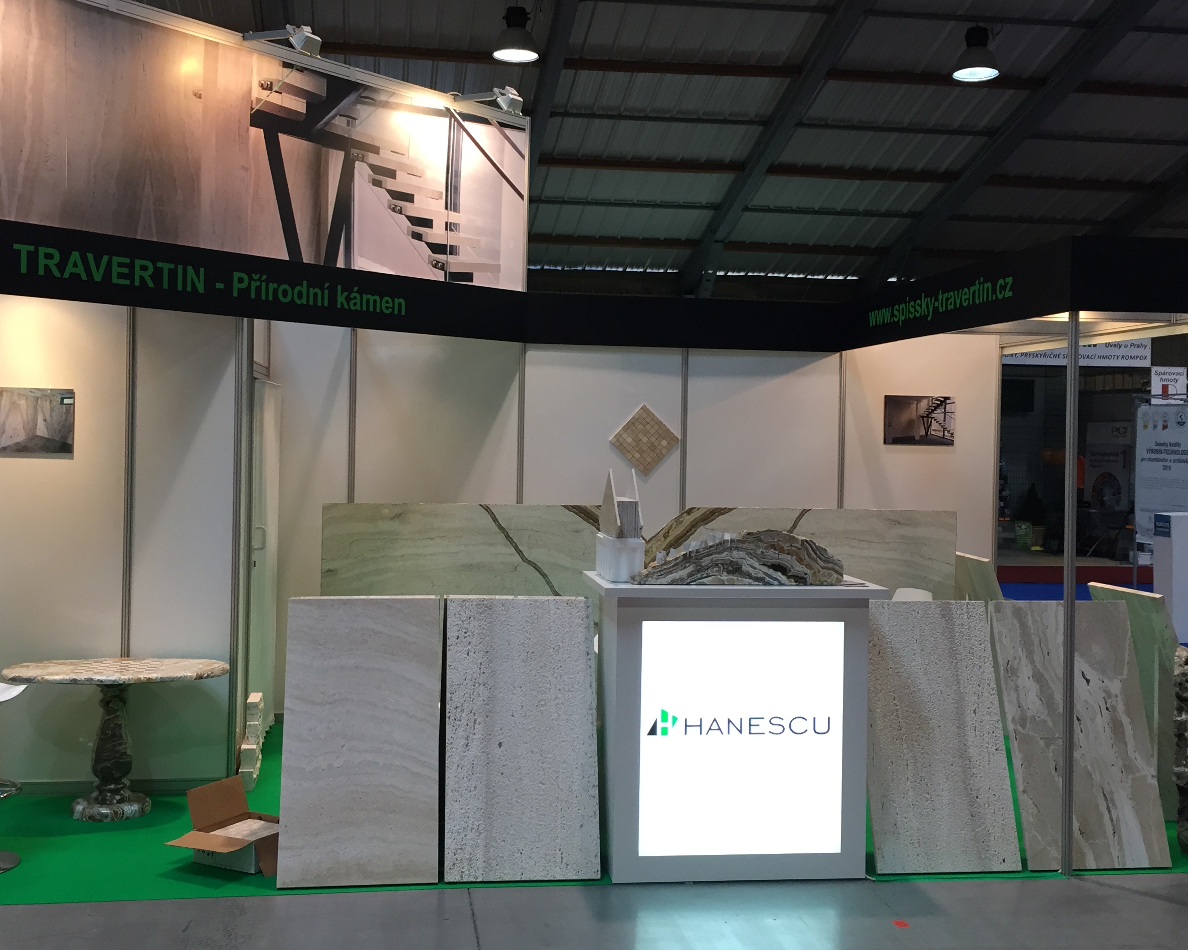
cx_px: 573
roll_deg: -2.2
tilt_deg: -0.8
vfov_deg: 38.2
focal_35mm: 39
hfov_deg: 46.8
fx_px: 1371
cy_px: 442
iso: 40
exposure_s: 1/33
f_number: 2.2
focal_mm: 4.15
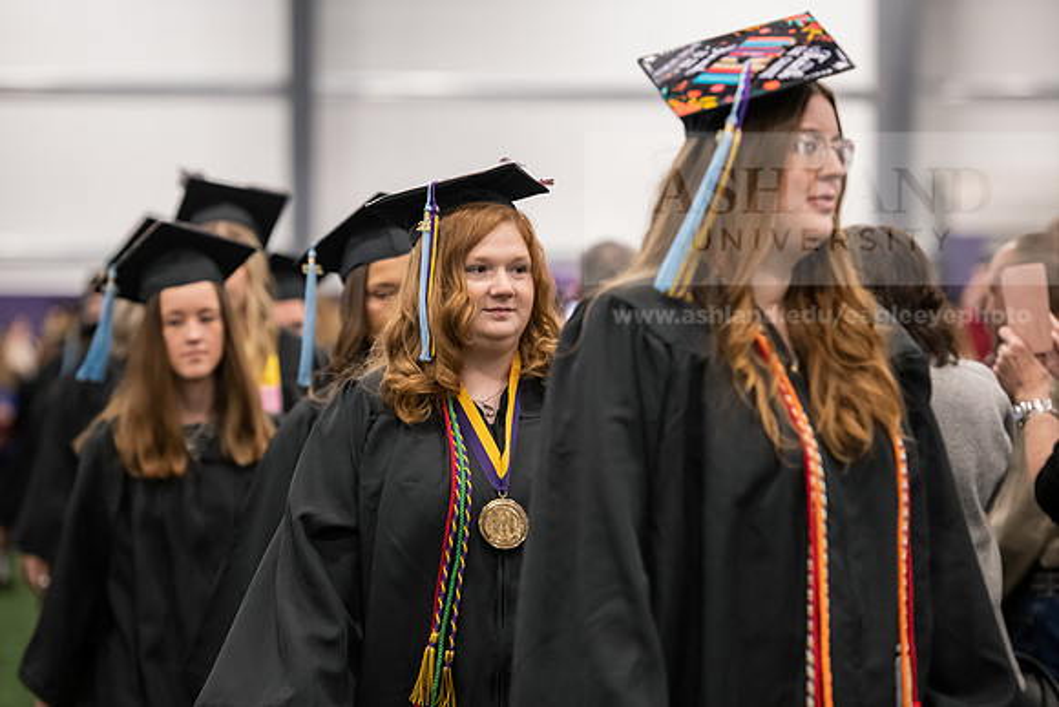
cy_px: 354
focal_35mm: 150
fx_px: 4413
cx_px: 530
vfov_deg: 9.2
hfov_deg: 13.7
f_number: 3.2
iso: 3200
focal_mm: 150
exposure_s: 1/200
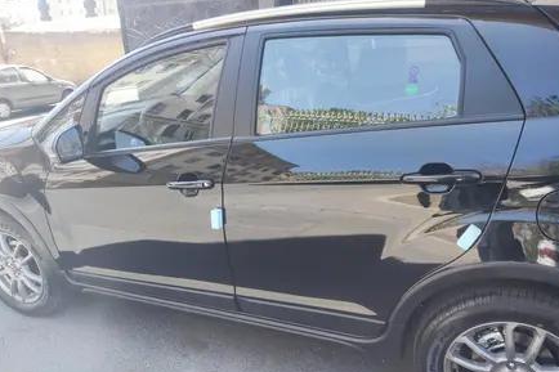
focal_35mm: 27
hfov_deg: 67.4
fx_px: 419
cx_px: 281
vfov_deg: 47.9
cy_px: 174
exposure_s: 1/100
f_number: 1.79
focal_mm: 4.71
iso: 51
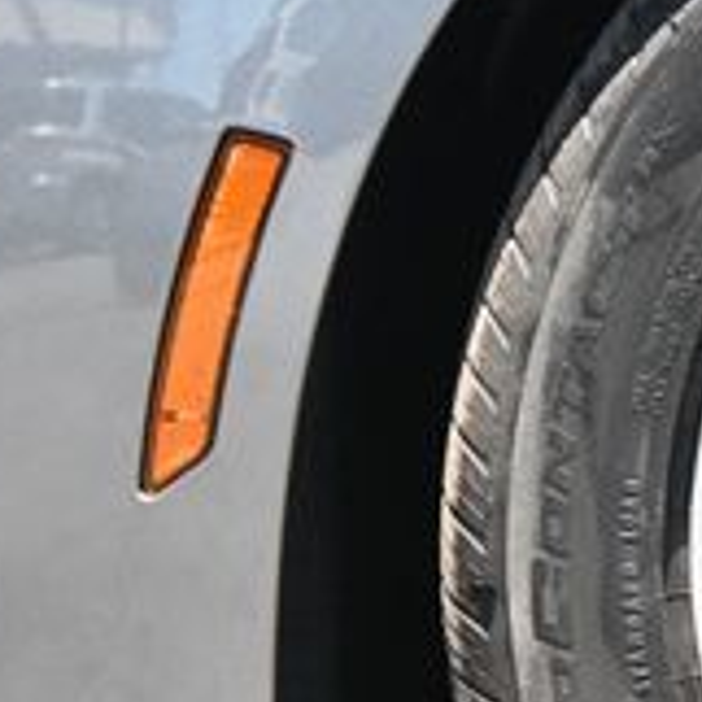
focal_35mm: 244
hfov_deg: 7.0
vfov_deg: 7.2
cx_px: 1330
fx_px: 5598
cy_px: 532
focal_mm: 48
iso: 400
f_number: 6
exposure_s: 1/160
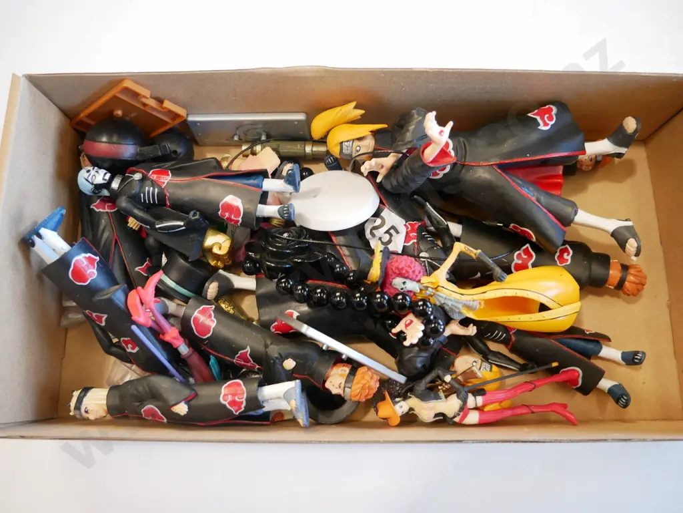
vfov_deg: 49.7
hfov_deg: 63.4
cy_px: 256
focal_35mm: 28
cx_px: 342
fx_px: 552
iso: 800
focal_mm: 14
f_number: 3.6
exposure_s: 1/60
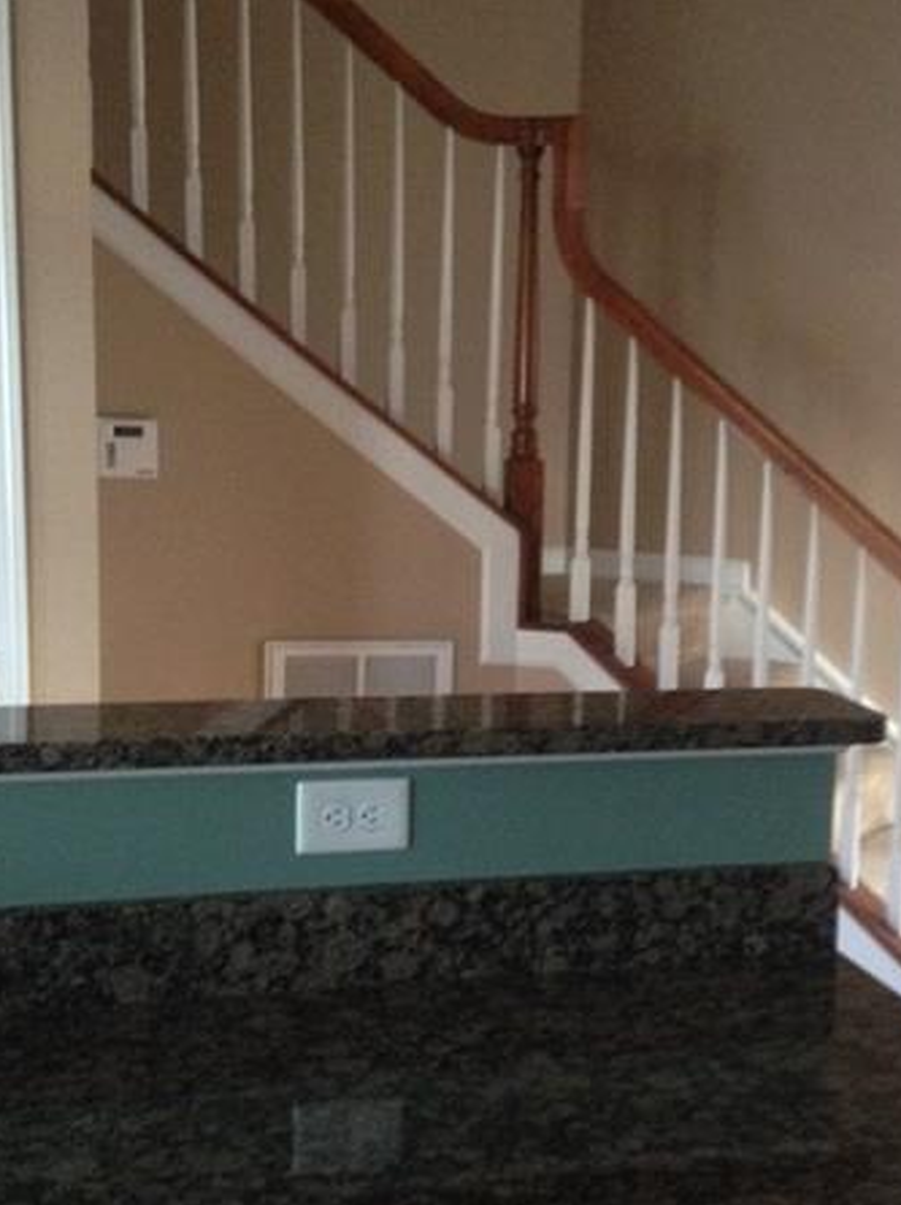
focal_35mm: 57
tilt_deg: -8.5
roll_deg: -1.6
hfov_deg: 25.6
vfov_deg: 33.8
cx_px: 547
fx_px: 1981
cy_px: 644
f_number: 2.4
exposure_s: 1/15
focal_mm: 4.12
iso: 400
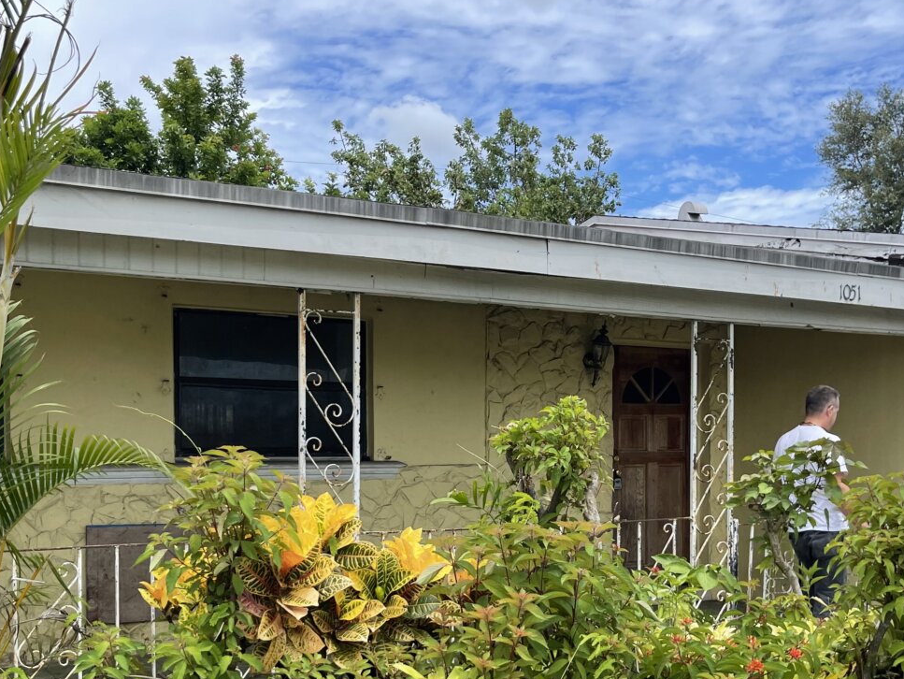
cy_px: 490
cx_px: 512
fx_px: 1123
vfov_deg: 33.1
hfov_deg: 43.7
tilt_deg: -2.6
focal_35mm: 43
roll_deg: -0.2
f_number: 1.6
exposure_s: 1/2165
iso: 32
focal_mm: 5.1
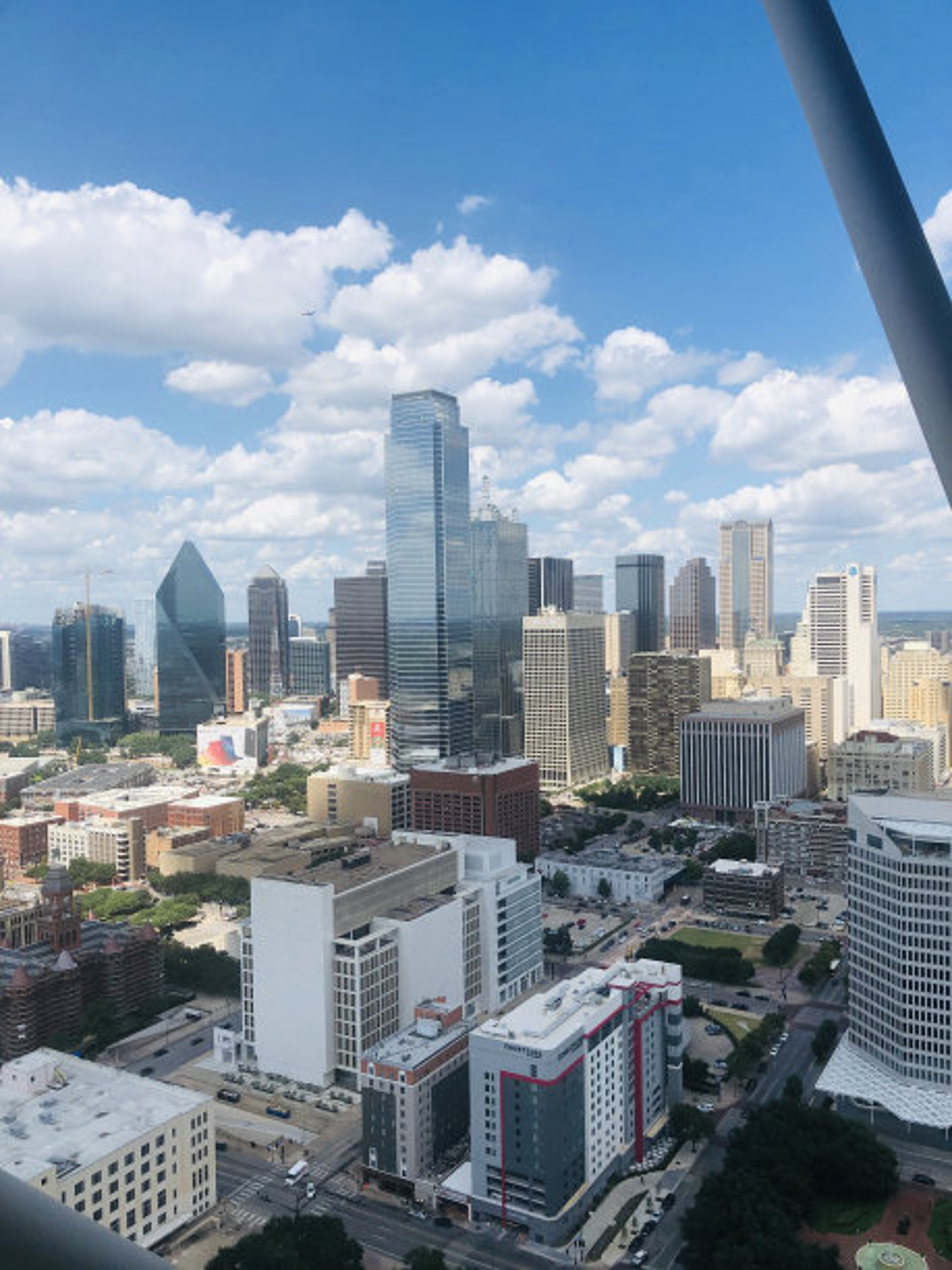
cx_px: 476
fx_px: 1027
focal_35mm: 28
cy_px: 635
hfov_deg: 49.7
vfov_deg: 63.4
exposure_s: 1/2825
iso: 20
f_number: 1.8
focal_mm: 4
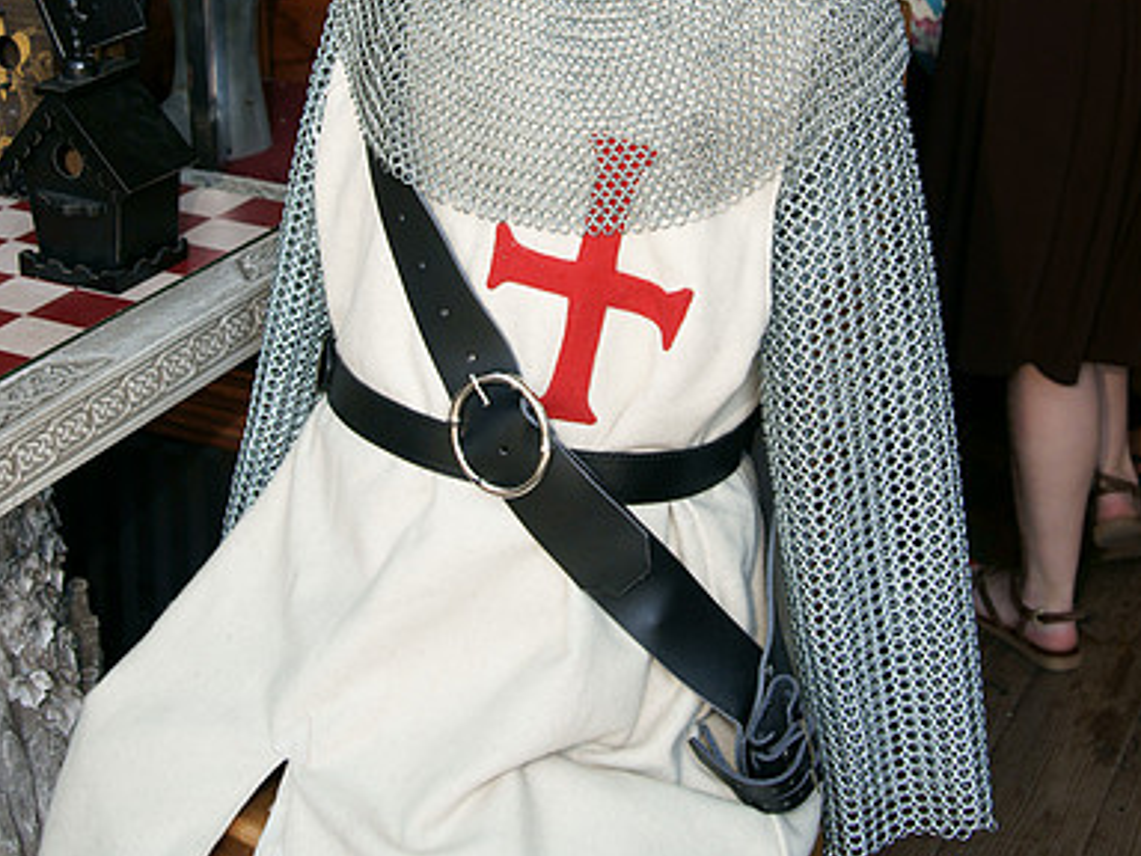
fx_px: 2011
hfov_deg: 31.7
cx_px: 572
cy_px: 175
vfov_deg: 23.7
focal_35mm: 61
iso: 100
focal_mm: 28
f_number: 3.2
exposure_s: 1/160
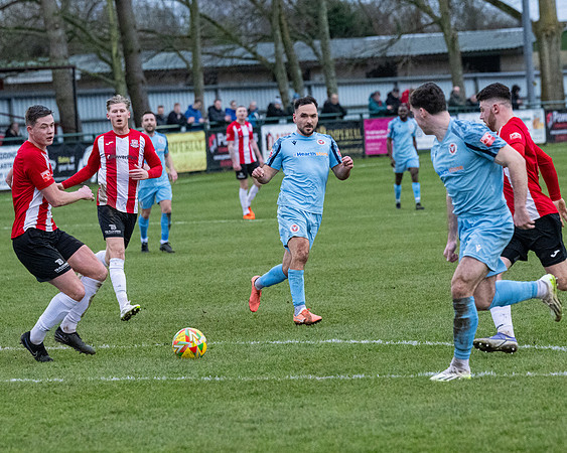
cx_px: 283
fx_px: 3818
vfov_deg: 6.8
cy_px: 226
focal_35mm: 228
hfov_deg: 8.5
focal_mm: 135
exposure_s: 1/1250
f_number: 4
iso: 5000
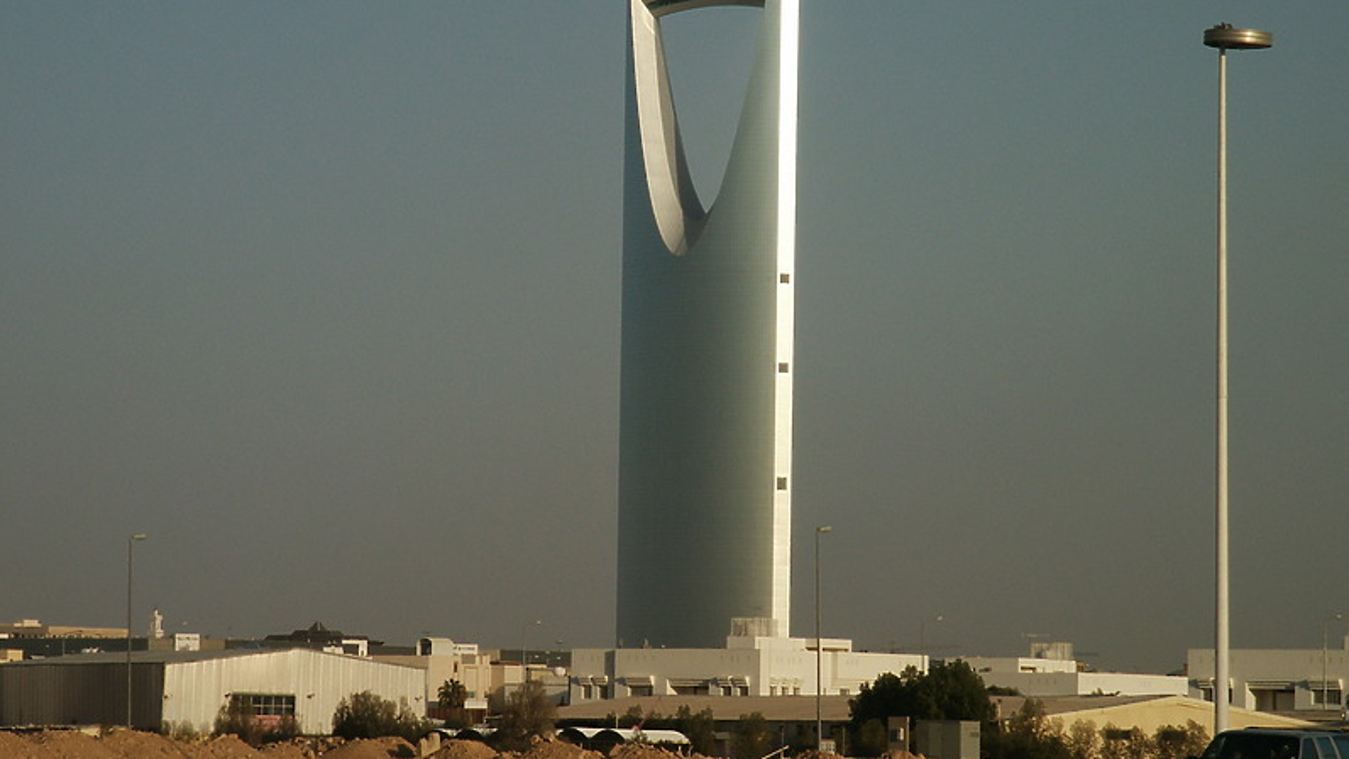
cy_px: 341
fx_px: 5436
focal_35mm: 152
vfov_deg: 8.0
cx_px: 675
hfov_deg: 14.1
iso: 64
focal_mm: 28.23
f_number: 8
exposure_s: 1/350
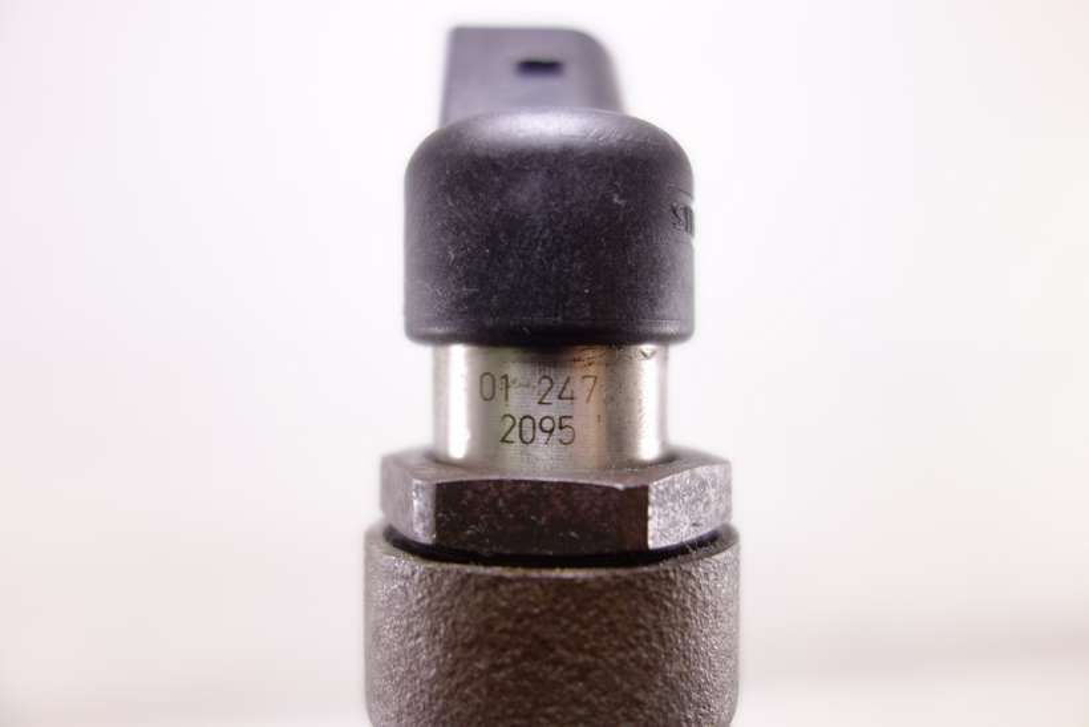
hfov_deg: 65.5
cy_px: 364
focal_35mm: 28
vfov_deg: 46.4
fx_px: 847
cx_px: 544
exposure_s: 1/100
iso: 125
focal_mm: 10.4
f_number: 1.8
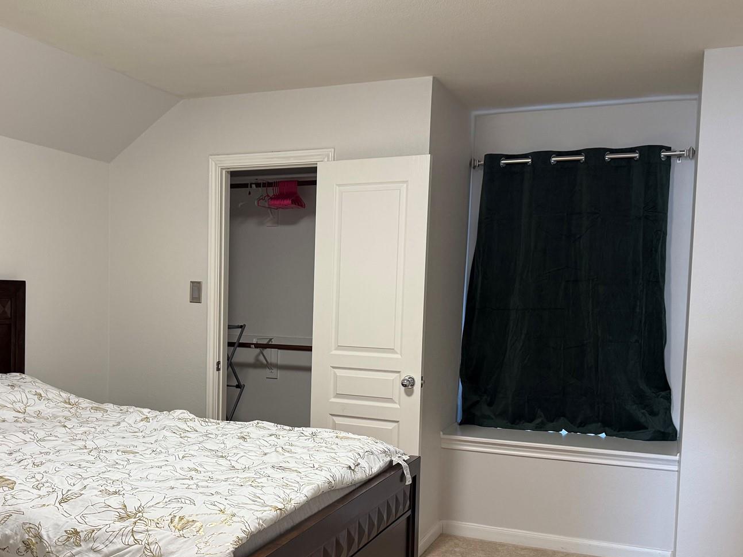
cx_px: 276
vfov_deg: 37.6
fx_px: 816
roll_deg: -2.0
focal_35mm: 38
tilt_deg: -3.8
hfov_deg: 48.5
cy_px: 339
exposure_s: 1/60
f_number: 1.78
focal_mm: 6.76
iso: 200
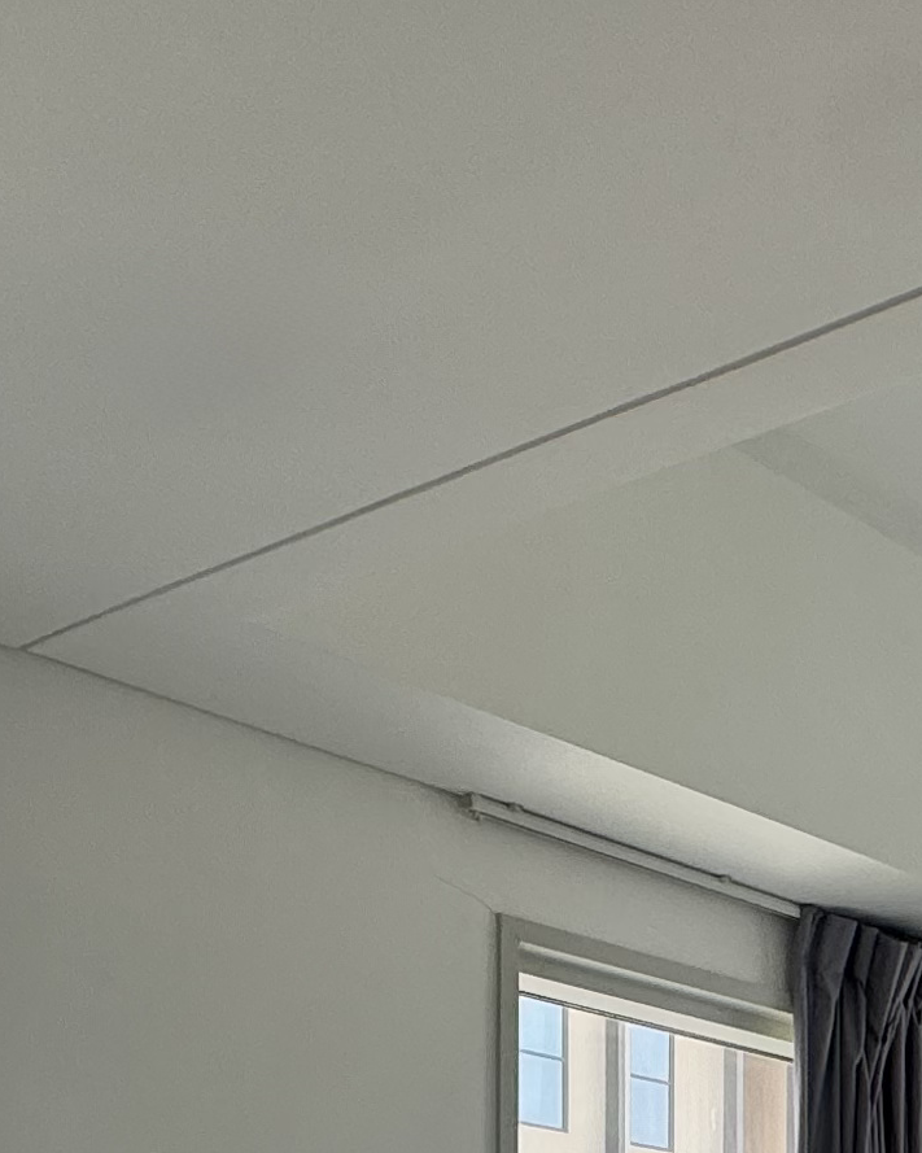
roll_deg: -0.2
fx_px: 2115
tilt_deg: -3.1
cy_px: 1580
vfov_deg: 25.3
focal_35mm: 62
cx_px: 1043
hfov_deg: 23.0
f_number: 2.2
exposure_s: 1/131
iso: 40
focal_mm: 2.22
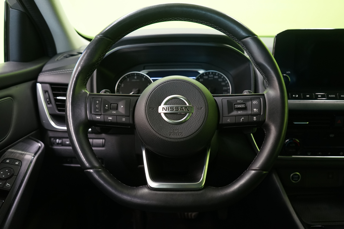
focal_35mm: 28
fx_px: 268
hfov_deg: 65.5
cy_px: 114
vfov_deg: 46.4
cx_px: 172
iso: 1600
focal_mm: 28
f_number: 5
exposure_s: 1/20
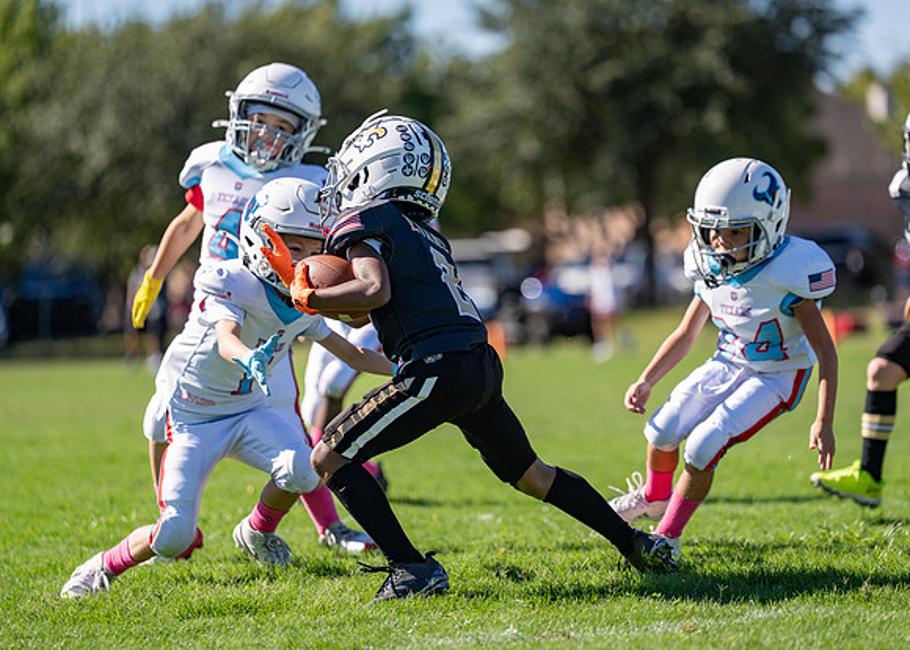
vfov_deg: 7.4
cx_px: 533
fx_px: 5037
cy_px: 299
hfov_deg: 10.3
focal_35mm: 195
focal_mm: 168
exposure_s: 1/2000
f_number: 2.8
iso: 100
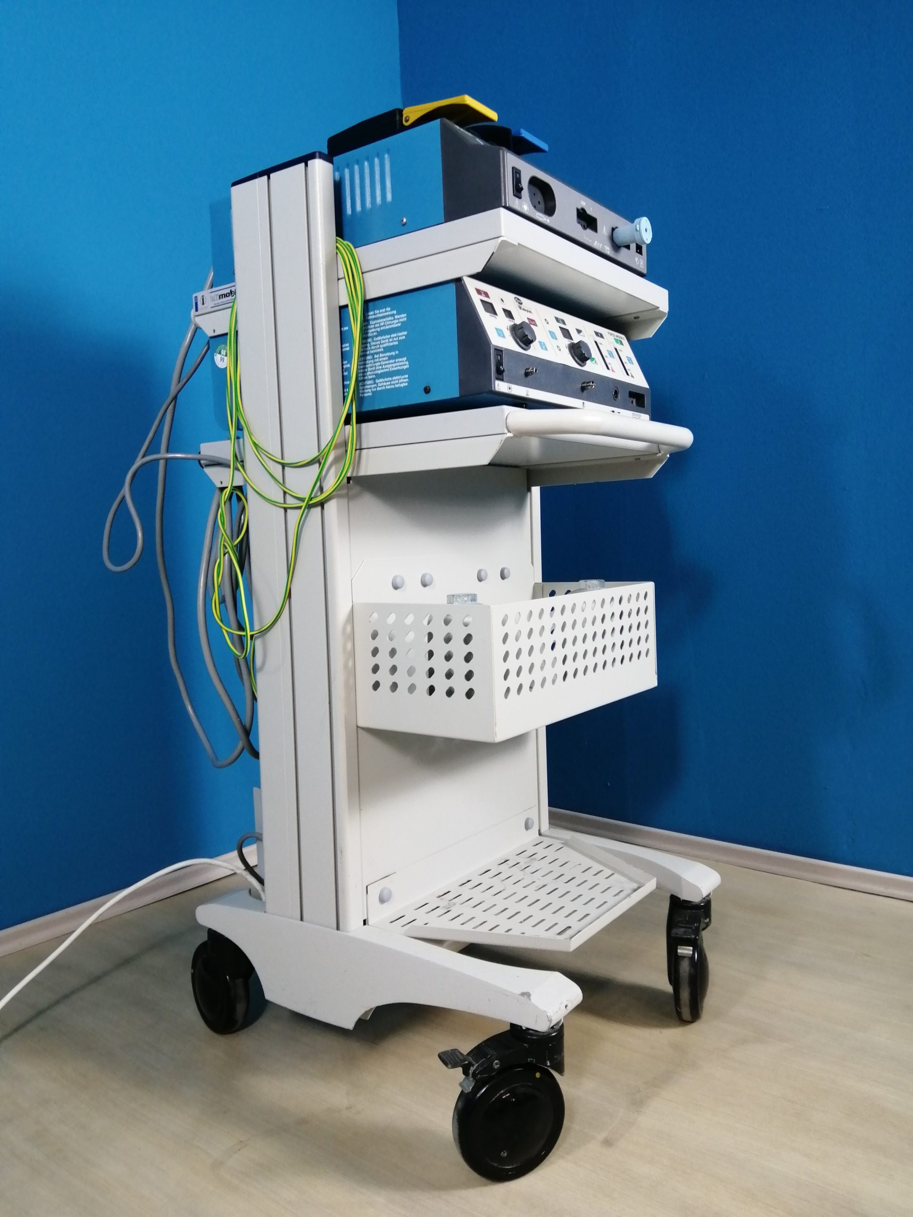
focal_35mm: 26
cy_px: 608
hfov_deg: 53.1
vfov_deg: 67.3
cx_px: 456
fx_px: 914
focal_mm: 3.6
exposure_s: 1/33.3
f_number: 1.8
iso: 100
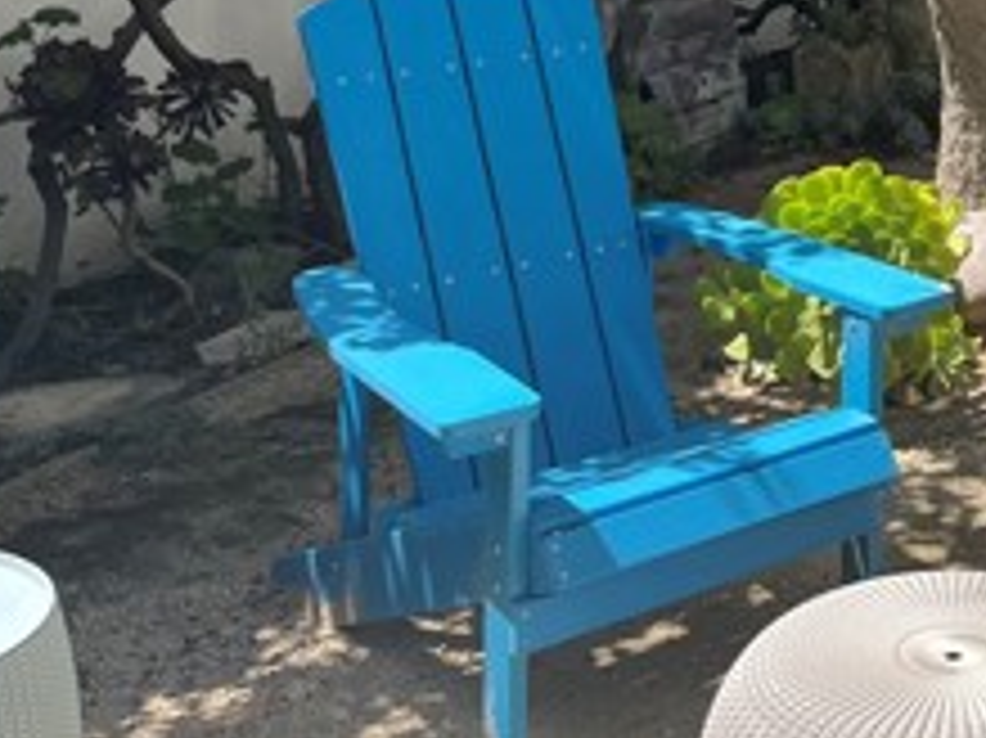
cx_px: 1229
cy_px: -184
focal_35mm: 76
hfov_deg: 23.2
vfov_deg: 18.2
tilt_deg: -5.5
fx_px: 2164
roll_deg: +5.1
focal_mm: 5.1
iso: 50
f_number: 1.6
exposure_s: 1/1279
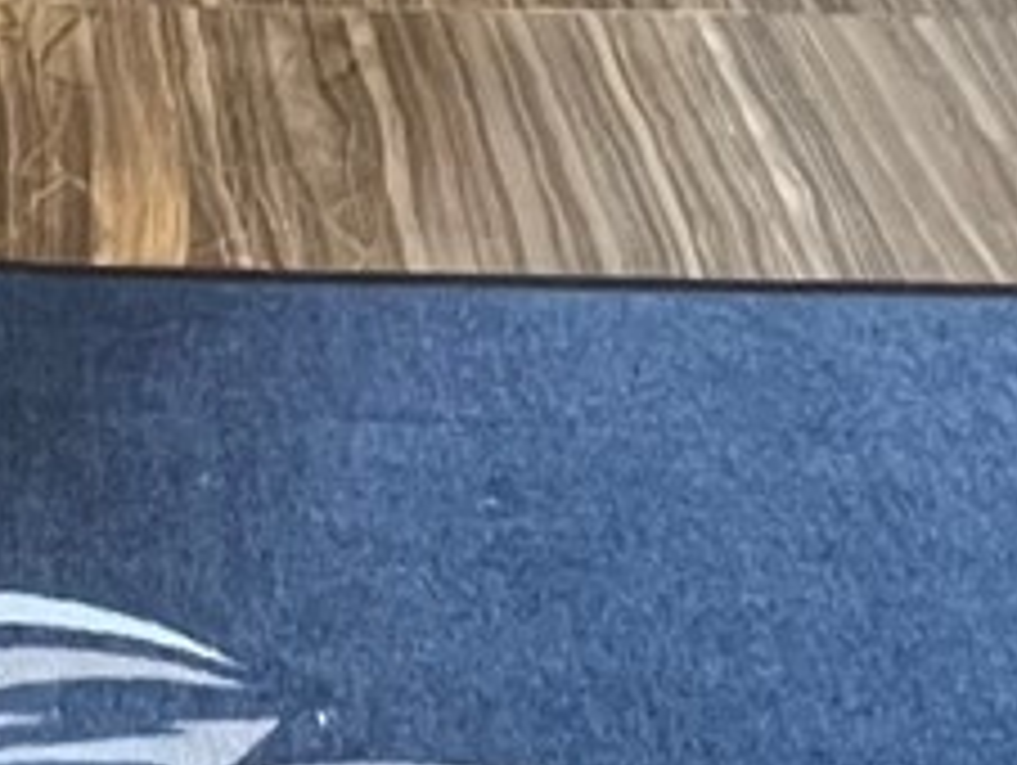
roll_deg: +1.1
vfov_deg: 12.8
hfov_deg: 20.0
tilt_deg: -10.4
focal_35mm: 92
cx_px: -207
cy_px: -1022
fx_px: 2706
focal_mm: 1.57
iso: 320
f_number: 1.8
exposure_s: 1/60
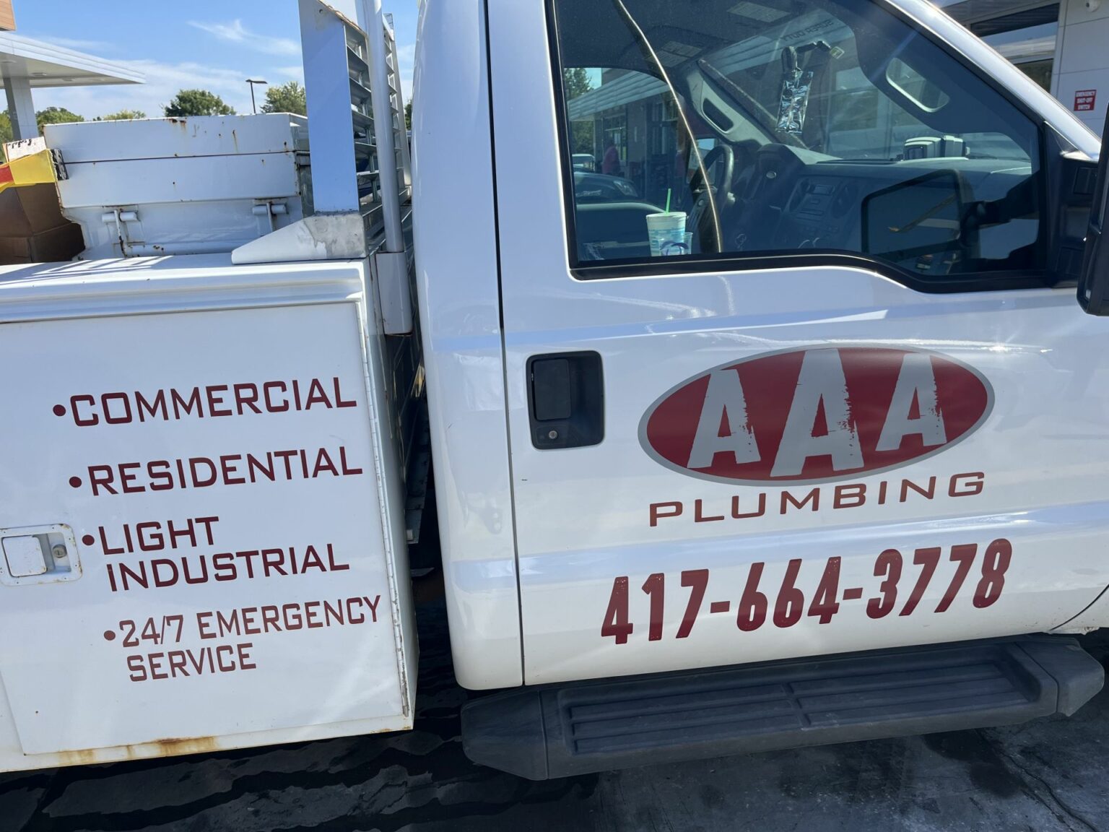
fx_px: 833
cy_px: 416
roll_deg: +1.5
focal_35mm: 26
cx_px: 554
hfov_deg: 67.3
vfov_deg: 53.1
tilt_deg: -18.3
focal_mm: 5.1
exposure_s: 1/1957
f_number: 1.6
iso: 50
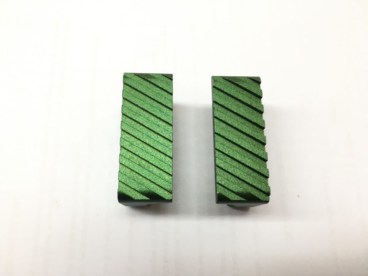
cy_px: 138
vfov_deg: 48.2
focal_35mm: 29
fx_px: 308
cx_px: 184
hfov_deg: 61.7
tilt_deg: -72.2
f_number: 2.2
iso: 32
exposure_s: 1/33
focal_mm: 4.15
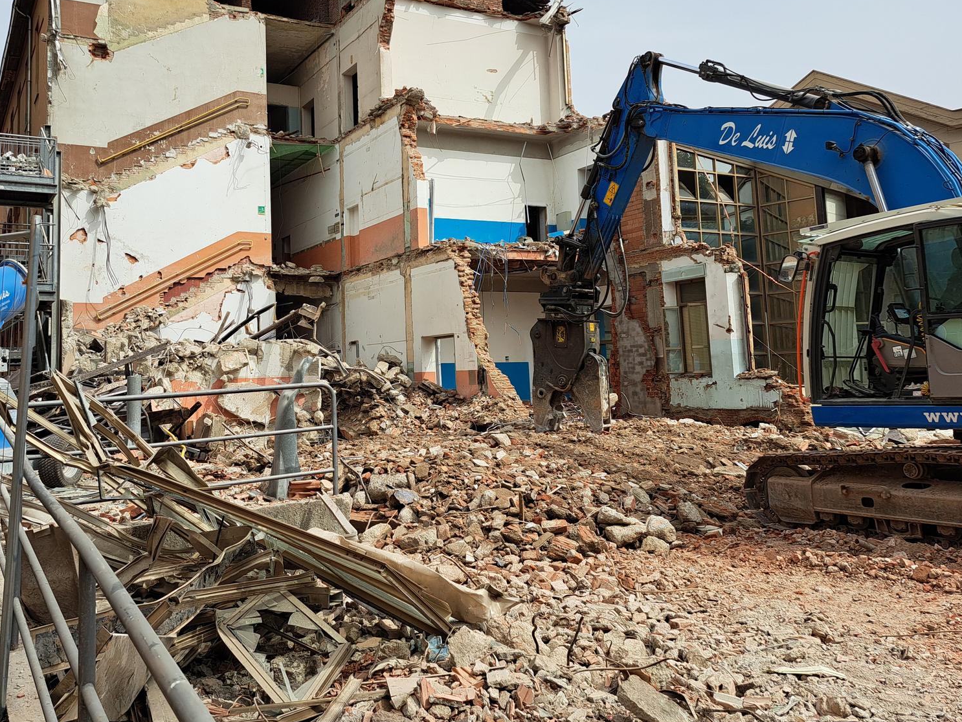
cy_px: 271
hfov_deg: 57.9
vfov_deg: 45.1
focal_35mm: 31
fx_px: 862
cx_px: 387
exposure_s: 1/941
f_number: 1.8
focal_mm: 5.23
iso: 50
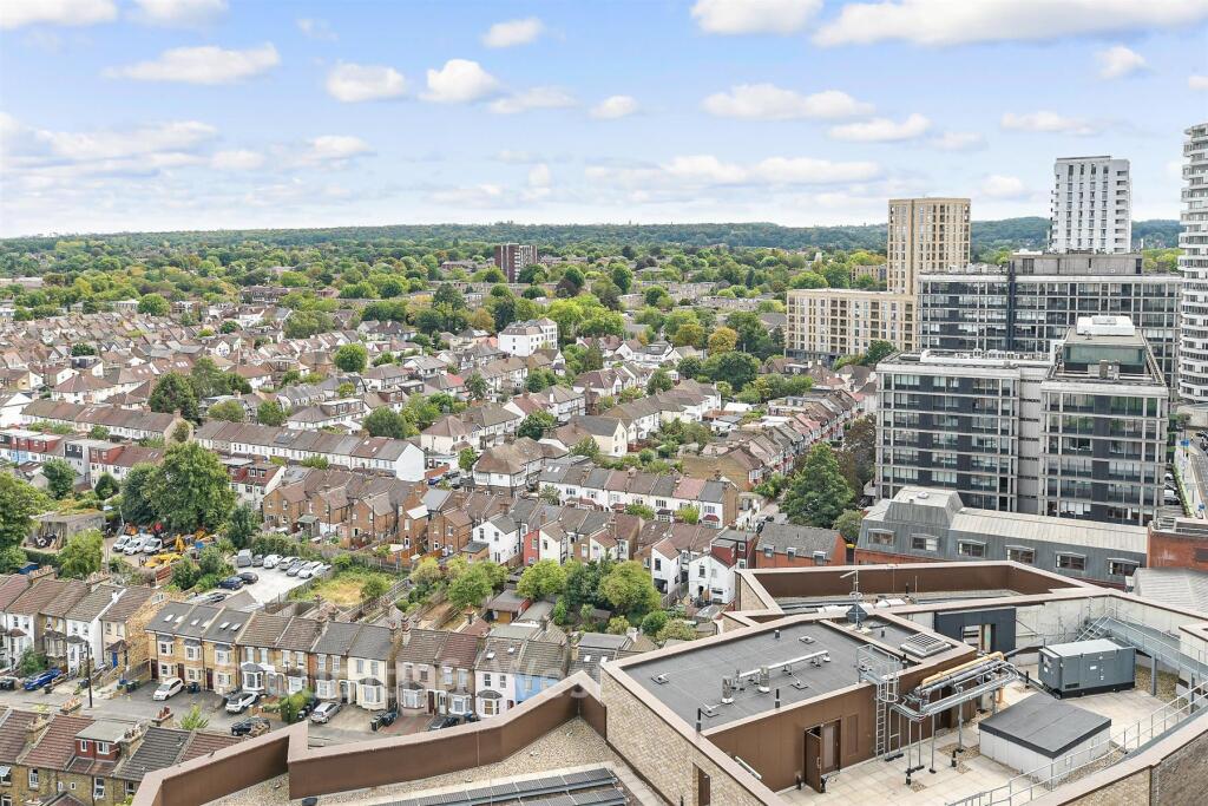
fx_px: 1007
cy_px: 403
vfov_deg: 43.6
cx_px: 604
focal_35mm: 30
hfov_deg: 61.9
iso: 160
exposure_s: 1/100
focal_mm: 20
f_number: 8
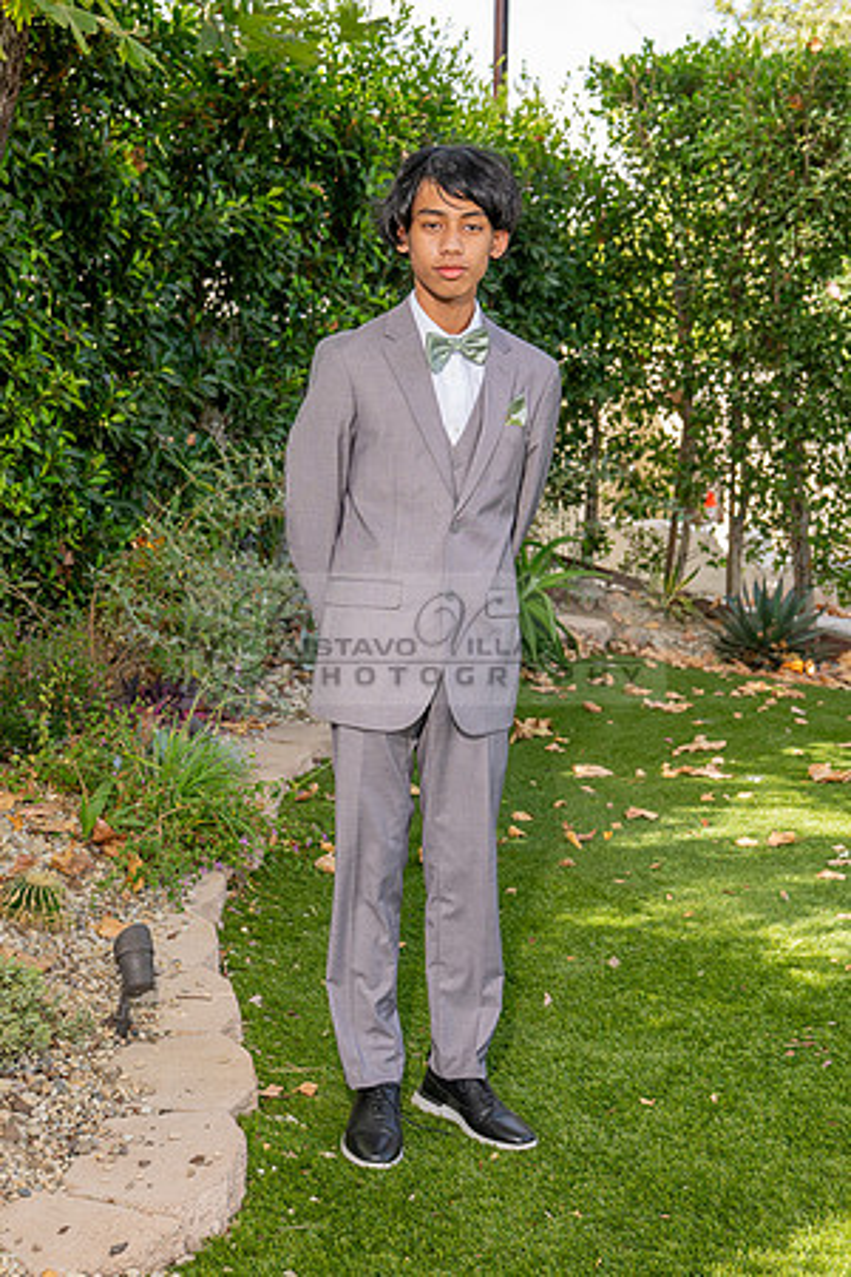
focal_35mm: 50
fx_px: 1782
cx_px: 387
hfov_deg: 26.9
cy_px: 639
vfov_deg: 39.4
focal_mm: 33.5
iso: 200
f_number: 4
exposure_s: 1/200
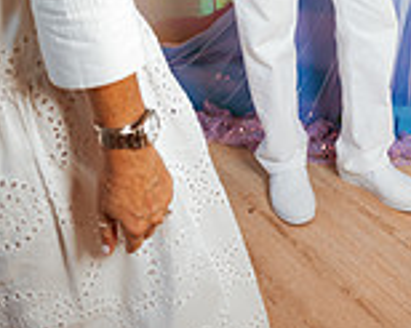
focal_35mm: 66
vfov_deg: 19.2
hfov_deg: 27.6
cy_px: -211
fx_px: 802
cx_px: 374
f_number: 3.5
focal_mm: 24
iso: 800
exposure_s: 1/200
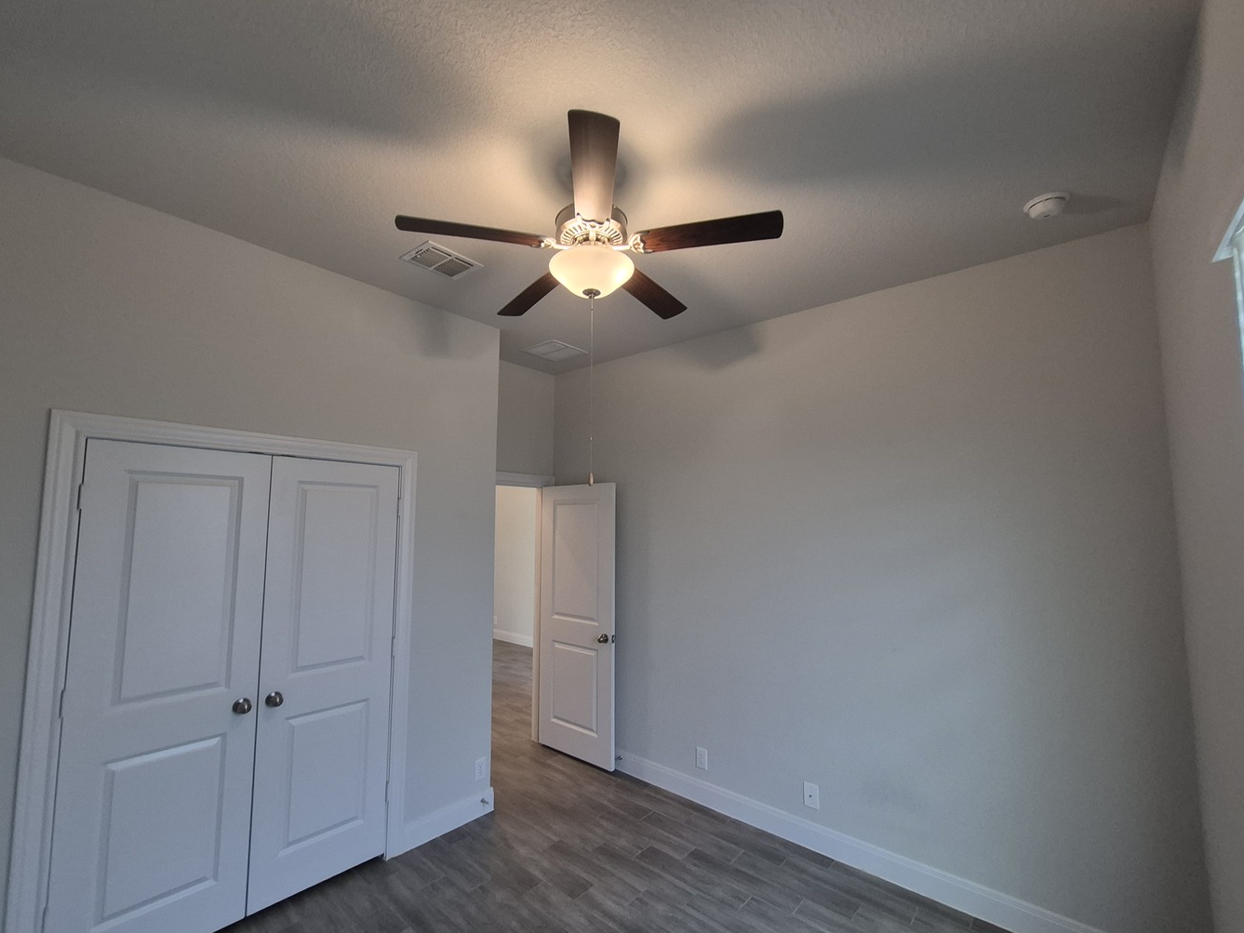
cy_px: 481
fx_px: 503
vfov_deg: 85.7
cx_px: 613
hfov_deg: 102.1
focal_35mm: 14
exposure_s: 1/60
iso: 125
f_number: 2.2
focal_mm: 1.74
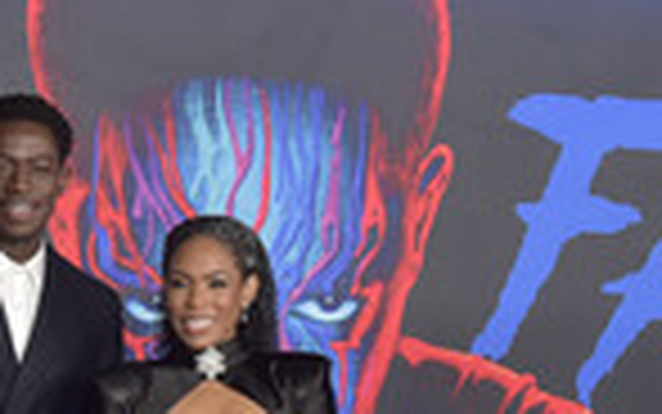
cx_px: 54
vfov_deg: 11.3
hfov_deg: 18.3
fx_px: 2021
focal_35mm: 112
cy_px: 603
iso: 2000
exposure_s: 1/250
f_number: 6.3
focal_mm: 36
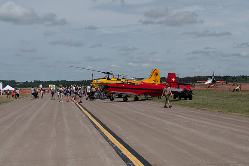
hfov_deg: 28.9
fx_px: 484
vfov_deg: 19.4
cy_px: 83
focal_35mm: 70
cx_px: 124
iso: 640
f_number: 20
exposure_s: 1/800
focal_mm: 70
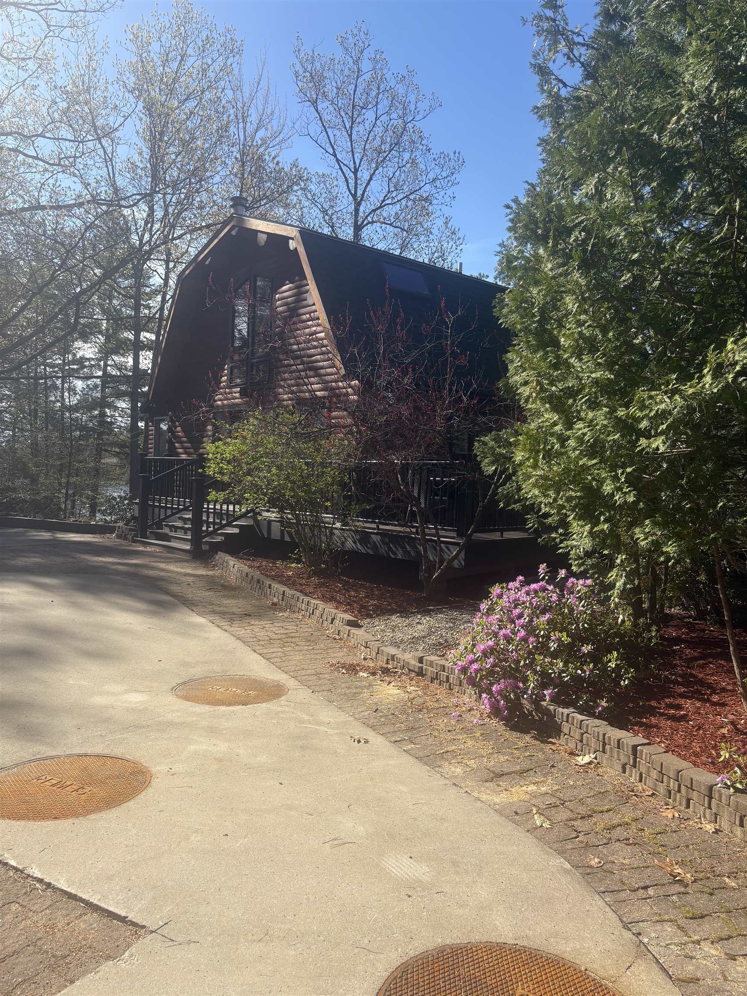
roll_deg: -2.8
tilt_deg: -0.8
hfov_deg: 53.1
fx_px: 748
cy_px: 498
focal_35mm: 26
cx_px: 374
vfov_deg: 67.3
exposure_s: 1/2451
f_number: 1.6
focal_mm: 5.96
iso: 50
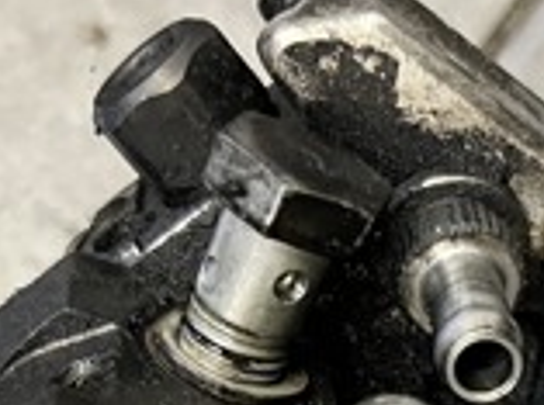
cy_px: 701
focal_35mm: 106
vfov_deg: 12.8
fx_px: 1662
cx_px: 437
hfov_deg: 18.4
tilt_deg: -81.1
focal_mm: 5.7
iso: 500
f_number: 1.5
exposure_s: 1/58
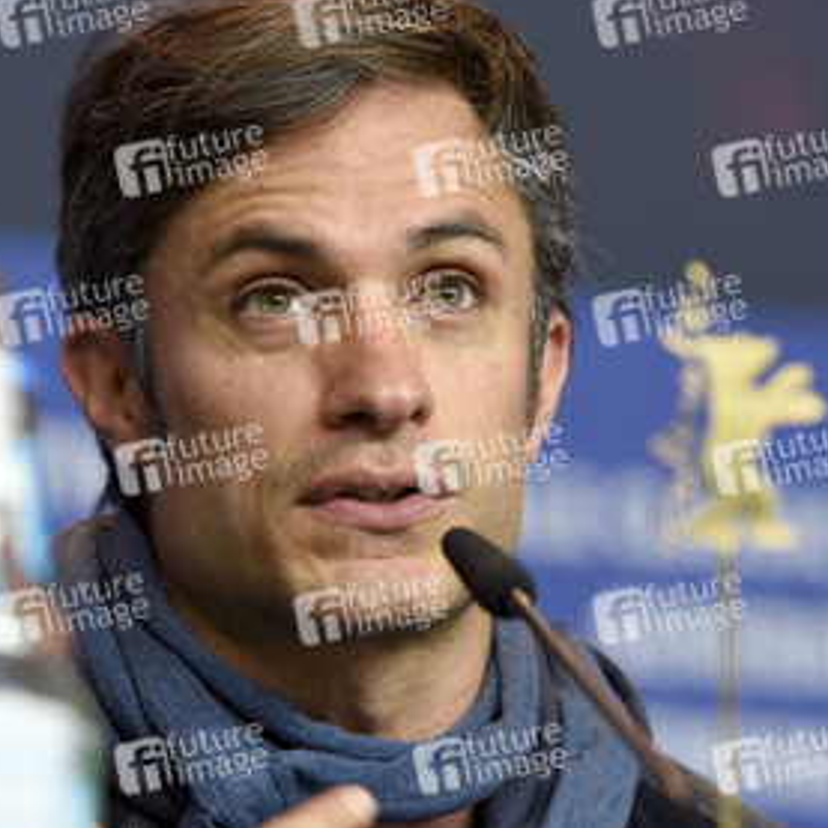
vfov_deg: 5.1
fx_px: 9247
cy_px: 386
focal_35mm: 342
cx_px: 411
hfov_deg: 5.1
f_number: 3.5
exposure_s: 1/250
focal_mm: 165
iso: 640
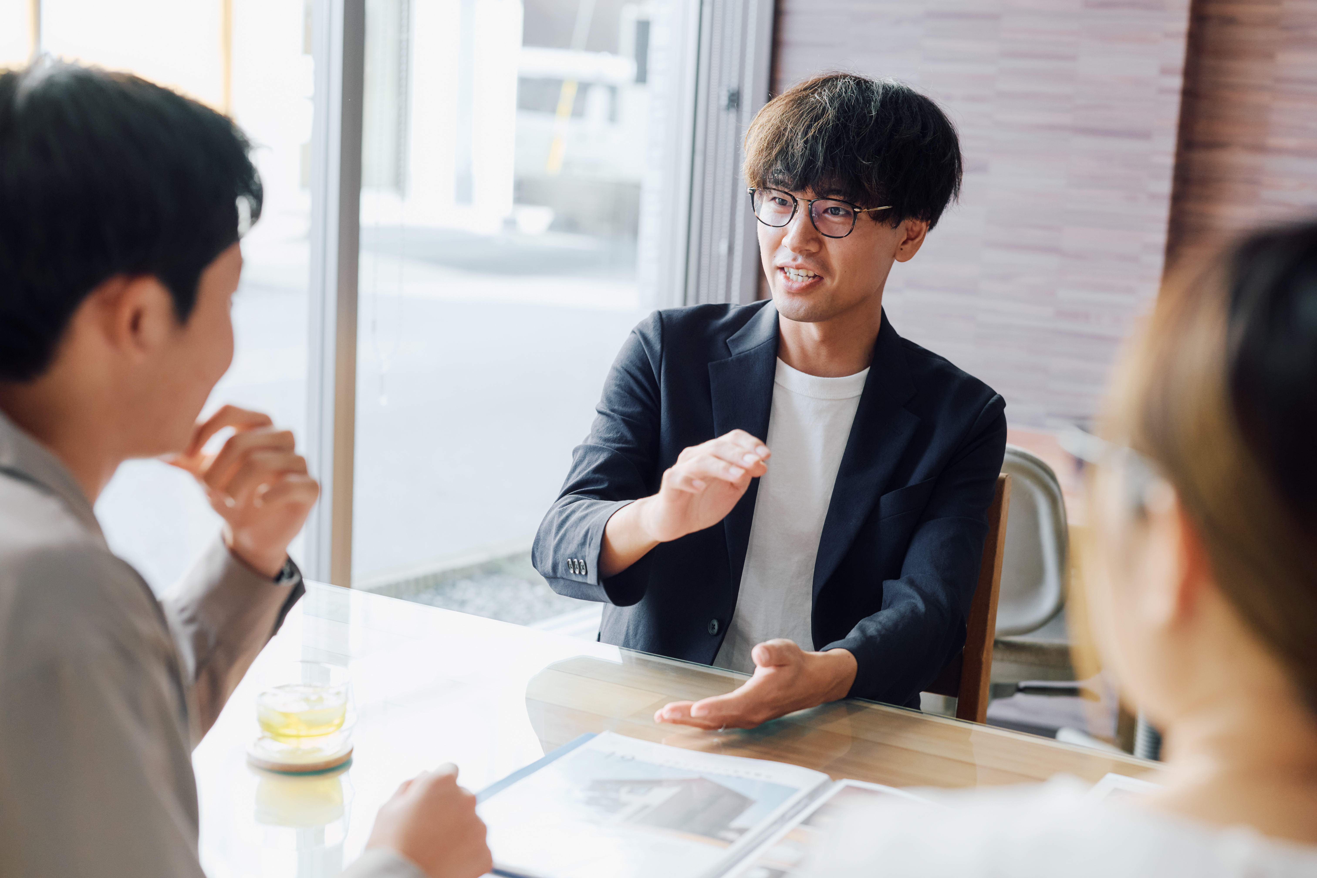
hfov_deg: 39.6
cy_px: 439
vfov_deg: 27.0
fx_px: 1829
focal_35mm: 50
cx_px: 658
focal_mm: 50
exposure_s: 1/640
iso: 800
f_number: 2.8
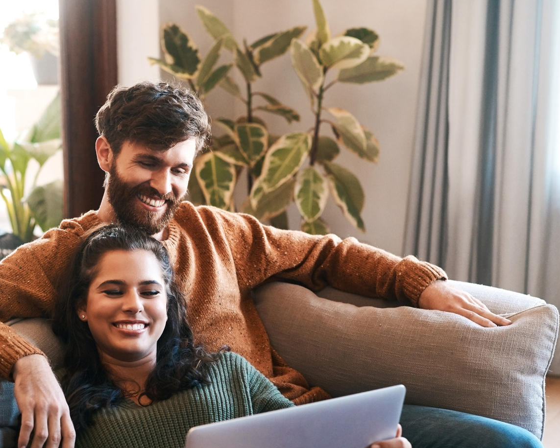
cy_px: 344
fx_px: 1442
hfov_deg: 21.7
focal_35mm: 87
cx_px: 127
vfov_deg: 17.6
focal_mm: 50
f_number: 2.8
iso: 640
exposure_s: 1/200
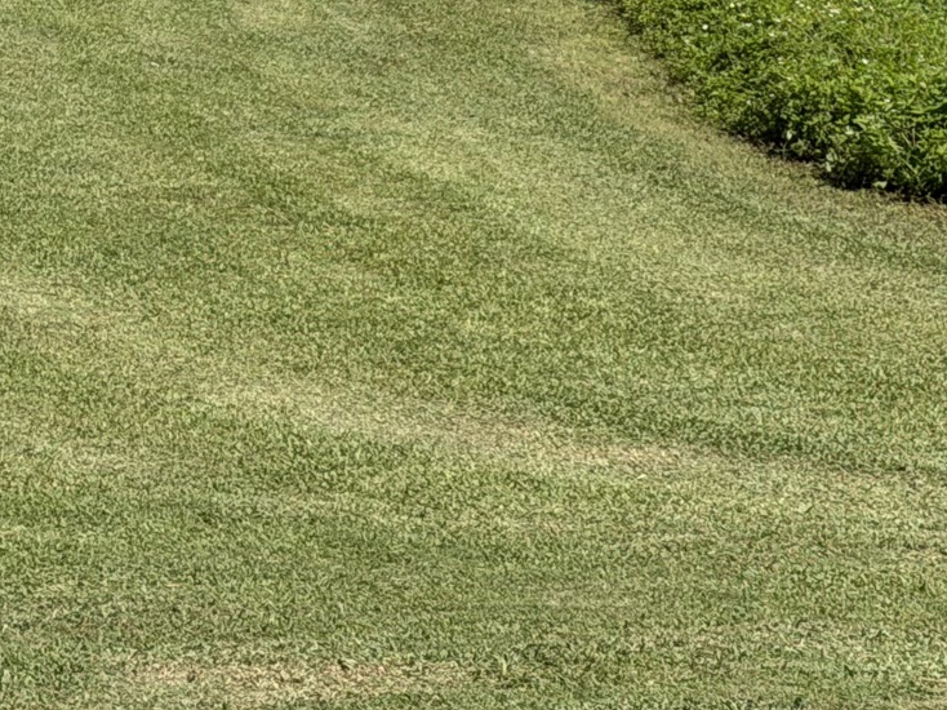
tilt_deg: -0.7
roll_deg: -0.5
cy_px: -336
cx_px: 732
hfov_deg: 12.5
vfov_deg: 9.2
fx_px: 4294
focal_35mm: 157
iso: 64
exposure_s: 1/6024
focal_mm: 6.76
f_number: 1.78
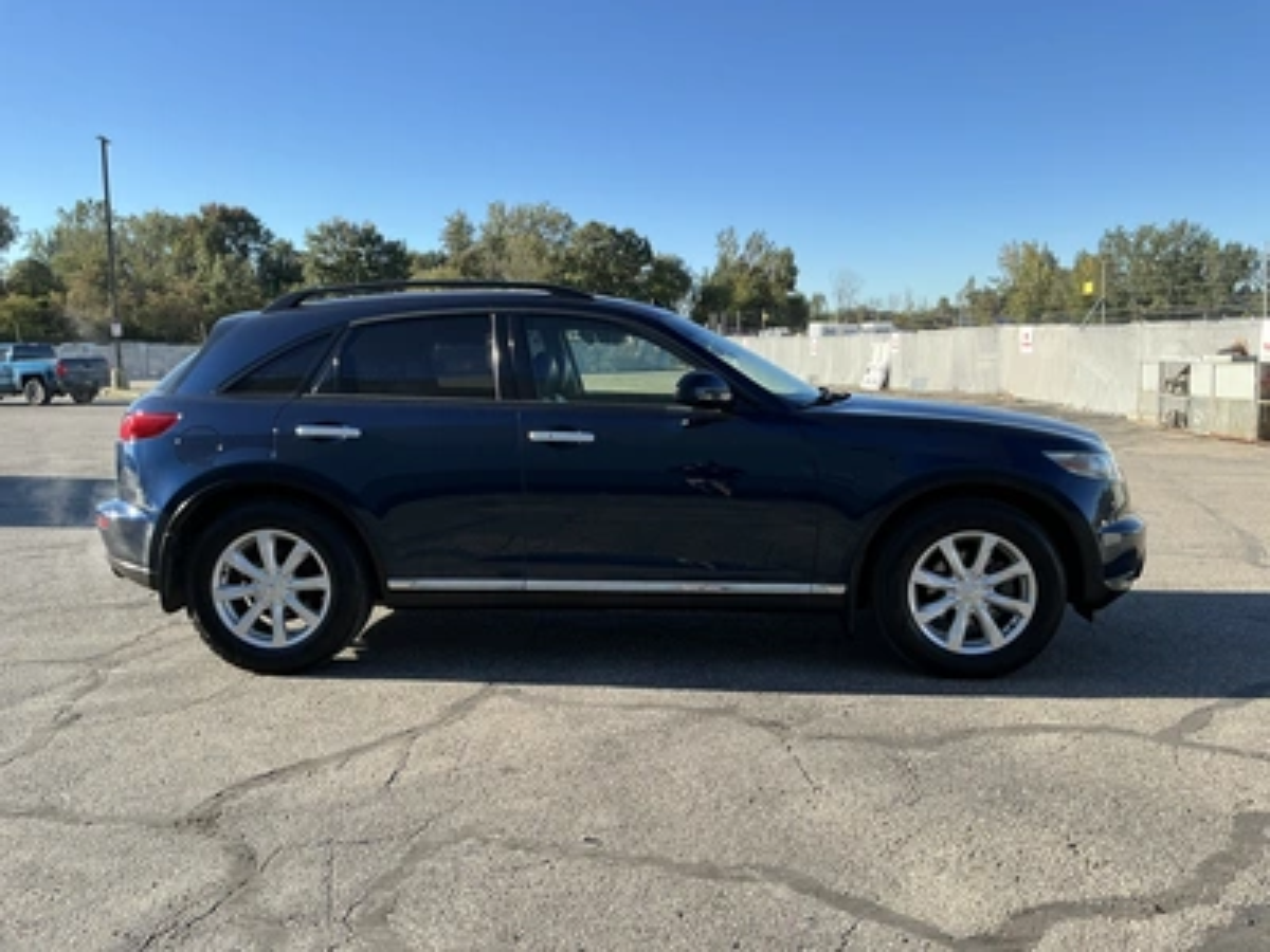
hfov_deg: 63.4
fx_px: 1027
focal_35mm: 28
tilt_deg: -3.6
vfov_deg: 49.7
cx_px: 635
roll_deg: -0.1
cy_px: 476
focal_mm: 3
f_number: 1.8
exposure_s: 1/898
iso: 25
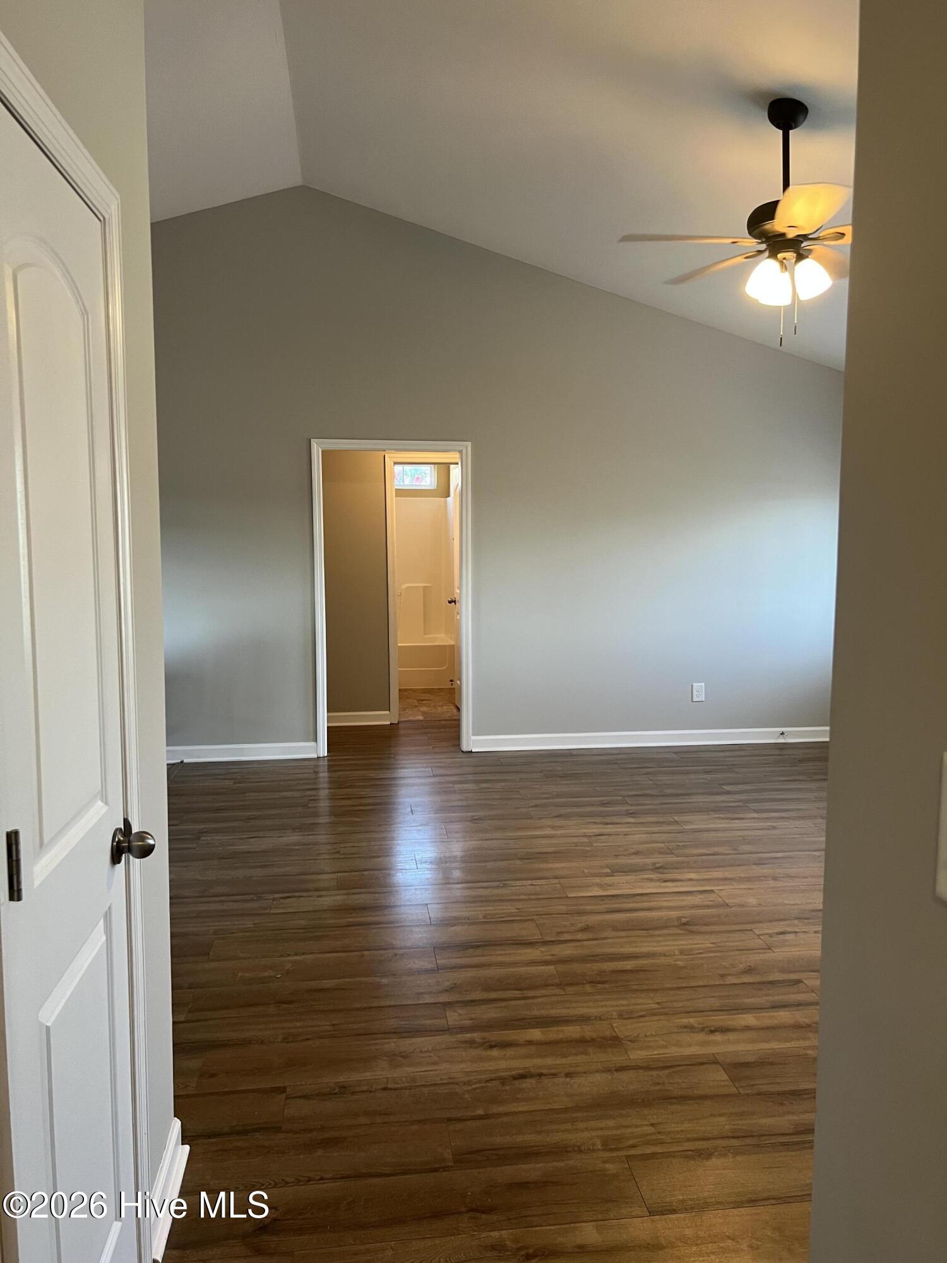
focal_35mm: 26
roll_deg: +0.8
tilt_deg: -3.7
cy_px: 632
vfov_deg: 67.3
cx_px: 474
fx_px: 948
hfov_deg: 53.1
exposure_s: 1/60
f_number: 1.5
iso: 125
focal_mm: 5.7
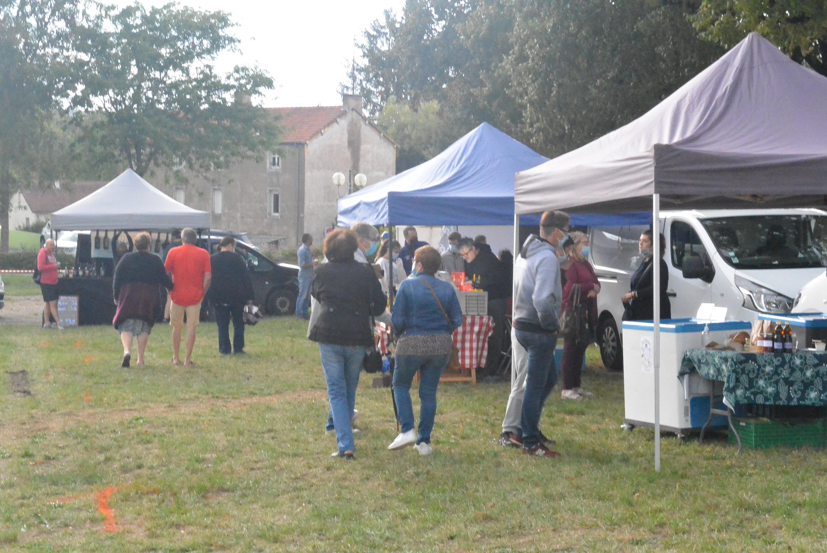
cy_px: 276
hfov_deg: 29.6
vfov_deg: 20.1
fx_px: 1564
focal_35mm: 68
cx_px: 414
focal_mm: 25.4
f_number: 5.6
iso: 3200
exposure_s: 1/50
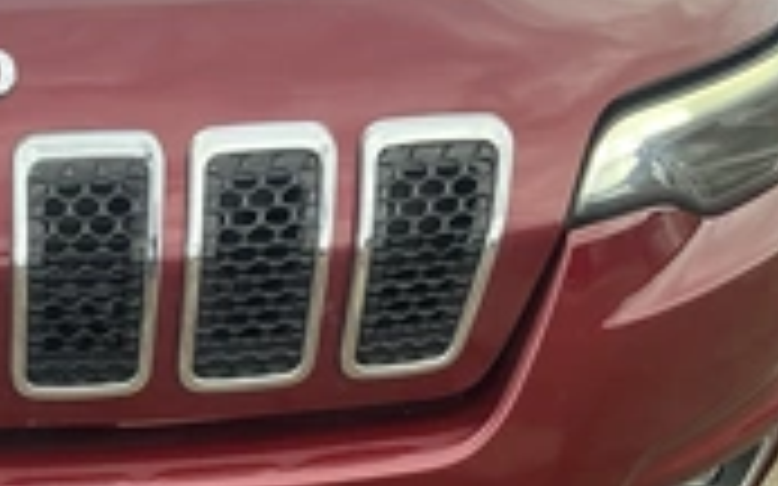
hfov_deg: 26.5
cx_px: -94
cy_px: 428
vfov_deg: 18.1
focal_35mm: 71
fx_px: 1505
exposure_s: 1/504
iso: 40
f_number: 1.8
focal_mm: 3
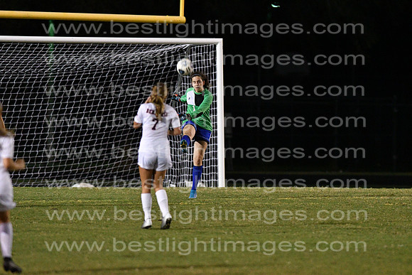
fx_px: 5151
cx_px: 206
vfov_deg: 3.1
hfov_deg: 4.6
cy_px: 138
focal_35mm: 450
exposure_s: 1/640
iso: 10000
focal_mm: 300
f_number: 3.5
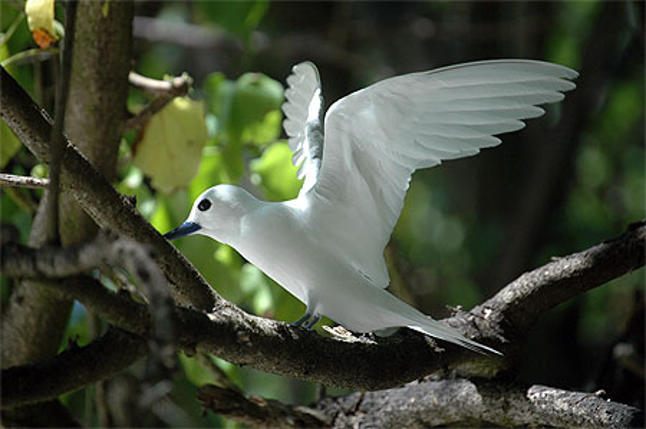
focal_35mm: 300
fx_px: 5377
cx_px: 323
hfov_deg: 6.9
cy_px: 214
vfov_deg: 4.6
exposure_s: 1/640
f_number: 5.6
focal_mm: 200
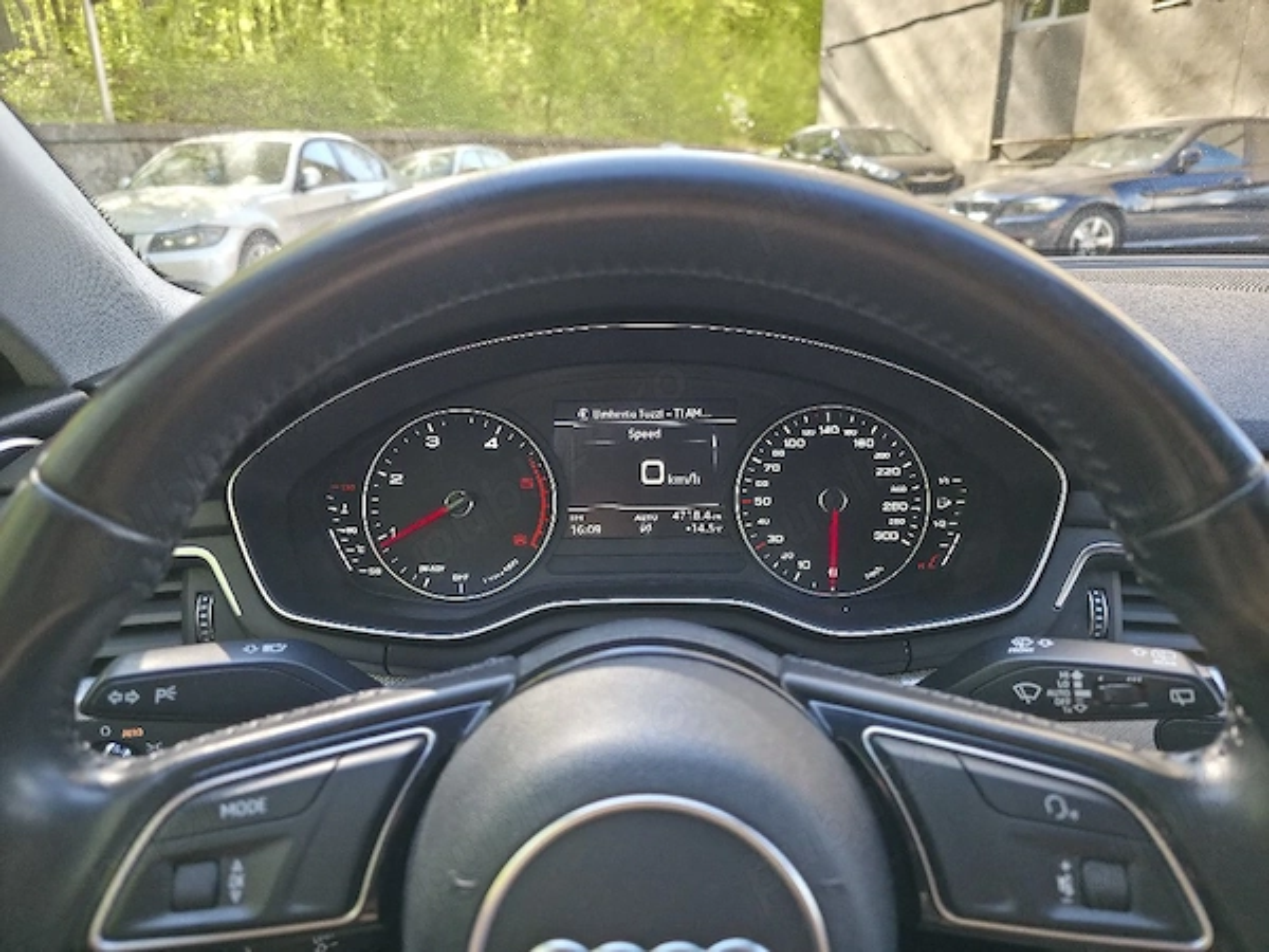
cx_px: 634
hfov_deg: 73.9
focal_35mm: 23
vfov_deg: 58.9
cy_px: 476
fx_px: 843
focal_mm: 6.3
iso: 200
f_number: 1.7
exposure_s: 1/182
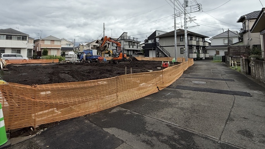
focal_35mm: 20
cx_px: 125
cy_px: 45
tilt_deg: +5.3
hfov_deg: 86.5
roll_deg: -0.5
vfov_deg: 54.3
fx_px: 141
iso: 50
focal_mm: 2.22
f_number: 2.2
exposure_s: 1/2024
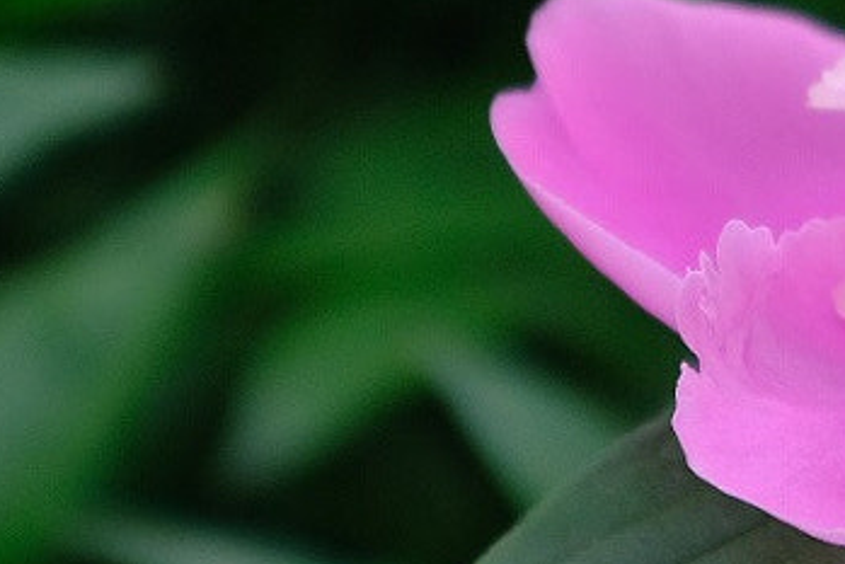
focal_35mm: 165
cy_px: 130
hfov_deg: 11.9
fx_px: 3874
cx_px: 1264
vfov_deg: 8.3
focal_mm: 24
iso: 500
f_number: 4
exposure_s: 1/400
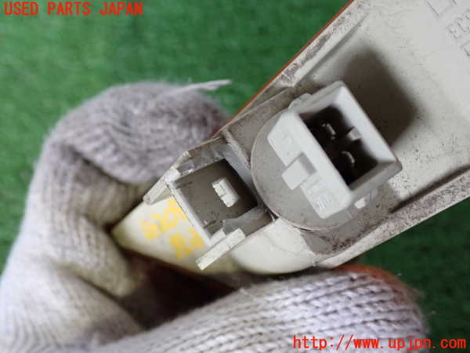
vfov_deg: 35.1
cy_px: 176
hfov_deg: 45.8
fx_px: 557
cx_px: 235
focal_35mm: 41
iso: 320
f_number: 2.8
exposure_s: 1/40
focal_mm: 7.31
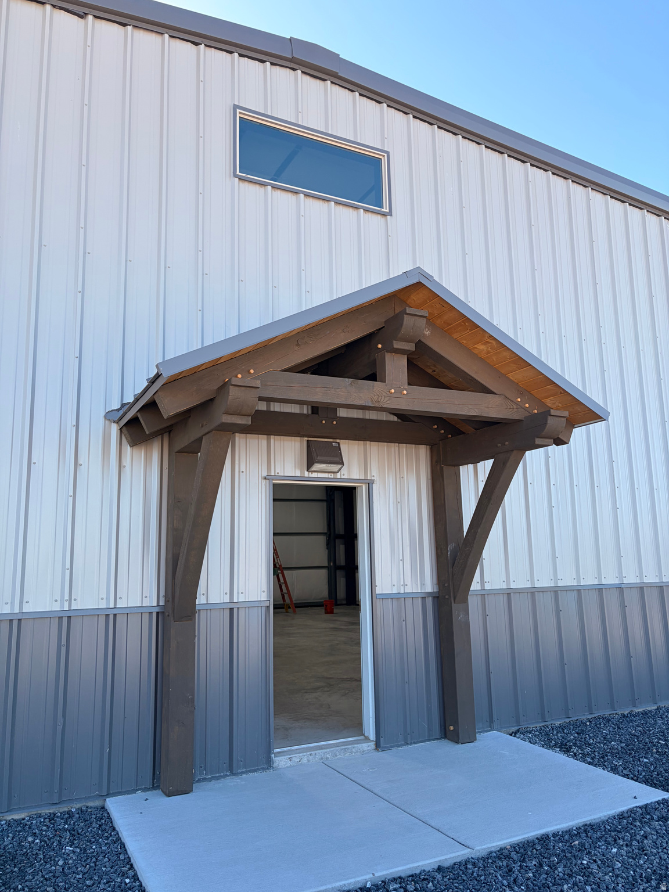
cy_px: 446
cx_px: 334
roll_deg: +0.9
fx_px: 670
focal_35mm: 26
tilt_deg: +9.5
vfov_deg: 67.3
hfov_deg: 53.1
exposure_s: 1/791
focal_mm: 5.96
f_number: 1.6
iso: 50
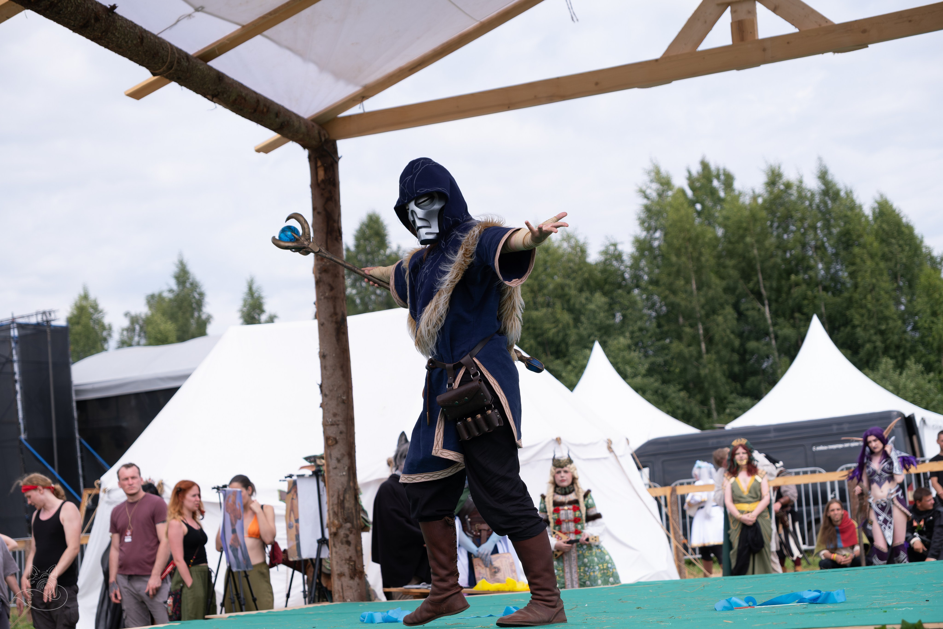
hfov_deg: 30.5
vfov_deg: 20.6
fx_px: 1729
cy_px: 314
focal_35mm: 66
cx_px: 472
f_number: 3.2
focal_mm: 44.1
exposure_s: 1/1250
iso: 160
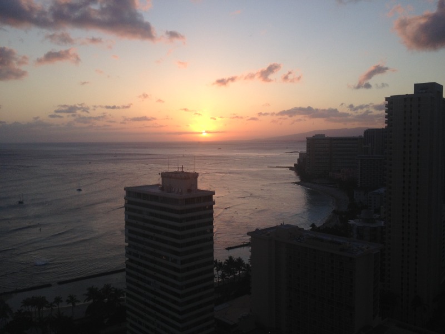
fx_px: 450
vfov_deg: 40.7
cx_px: 222
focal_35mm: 35
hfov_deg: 52.6
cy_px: 167
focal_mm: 4.28
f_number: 2.4
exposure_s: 1/665
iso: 50
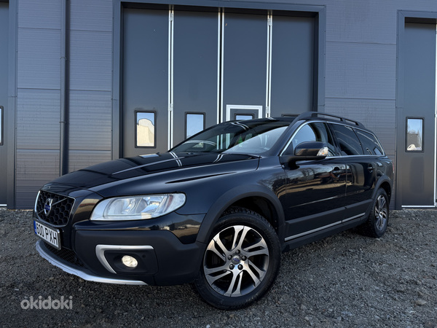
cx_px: 218
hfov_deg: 71.6
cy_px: 164
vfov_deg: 56.8
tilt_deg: -0.2
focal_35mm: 24
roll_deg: -0.6
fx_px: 303
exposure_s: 1/992
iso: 80
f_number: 1.78
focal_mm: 6.76
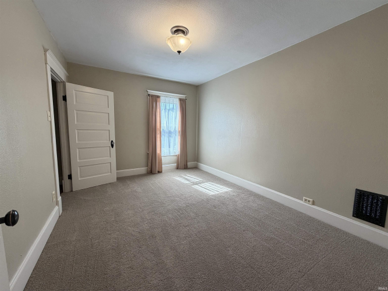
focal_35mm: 14
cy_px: 146
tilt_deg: -6.8
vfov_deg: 85.7
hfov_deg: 102.1
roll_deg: -0.4
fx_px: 157
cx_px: 194
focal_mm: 2.22
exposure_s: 1/120
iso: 80
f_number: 2.2
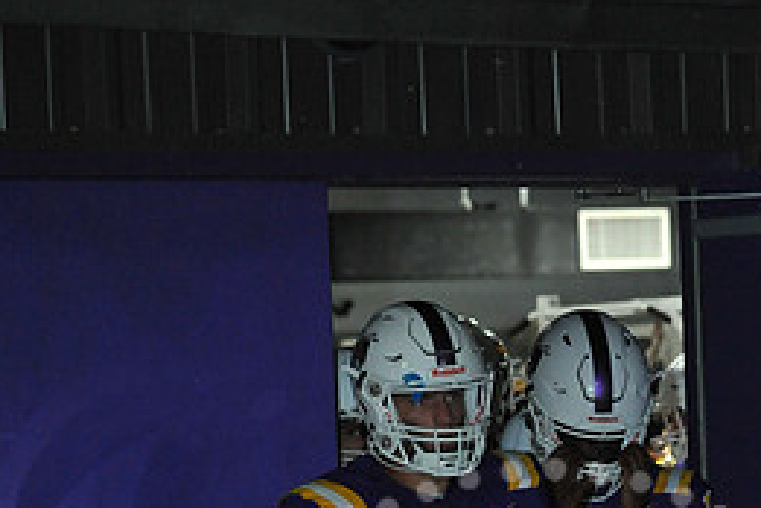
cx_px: 548
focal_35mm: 267
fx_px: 5644
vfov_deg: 5.1
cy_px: 809
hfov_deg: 7.7
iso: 4000
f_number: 5.6
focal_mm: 120
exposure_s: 1/250
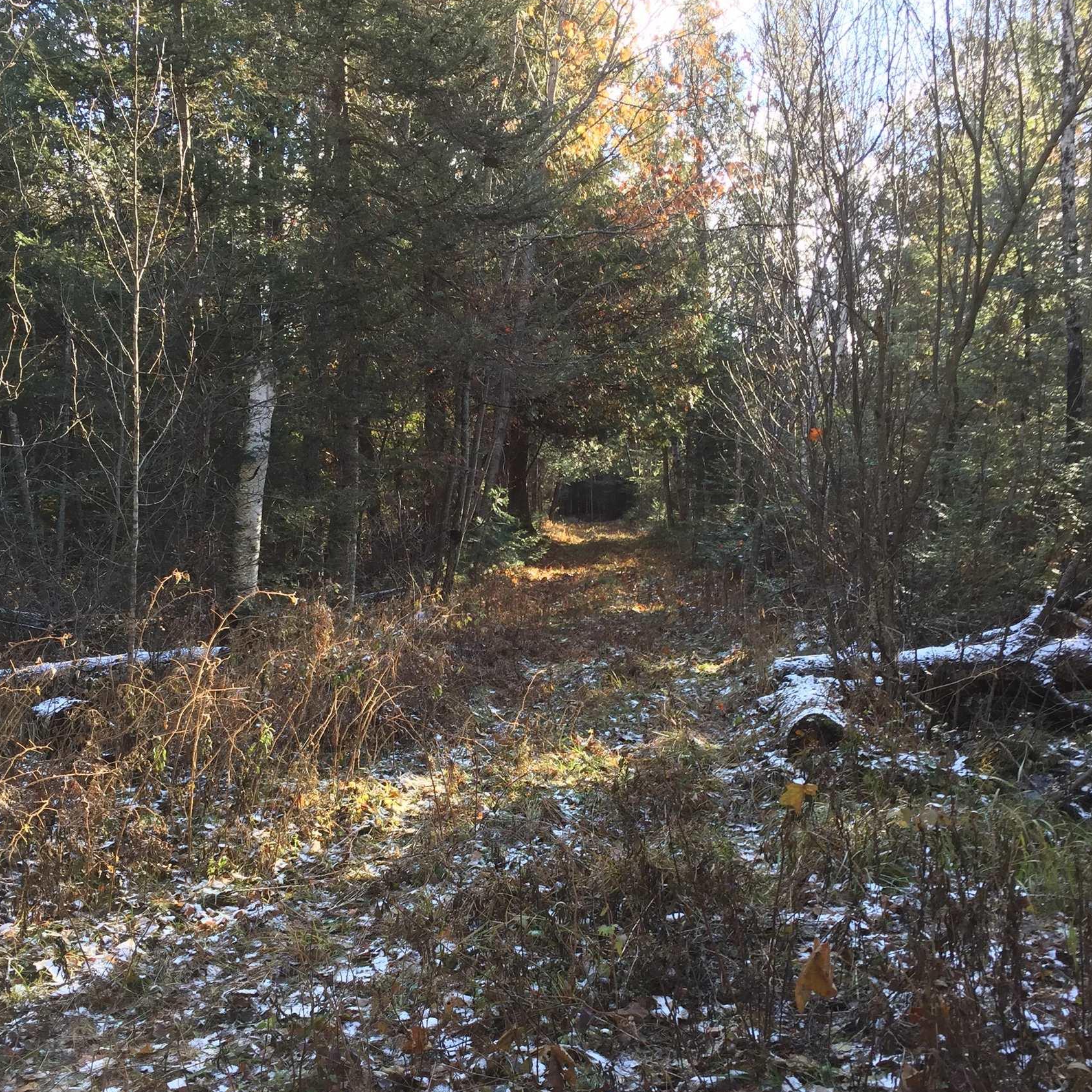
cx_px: 547
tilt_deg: -5.7
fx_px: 1249
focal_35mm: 35
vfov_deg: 46.9
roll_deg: +0.5
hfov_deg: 47.2
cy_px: 665
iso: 50
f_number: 2.2
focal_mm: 4.15
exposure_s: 1/120
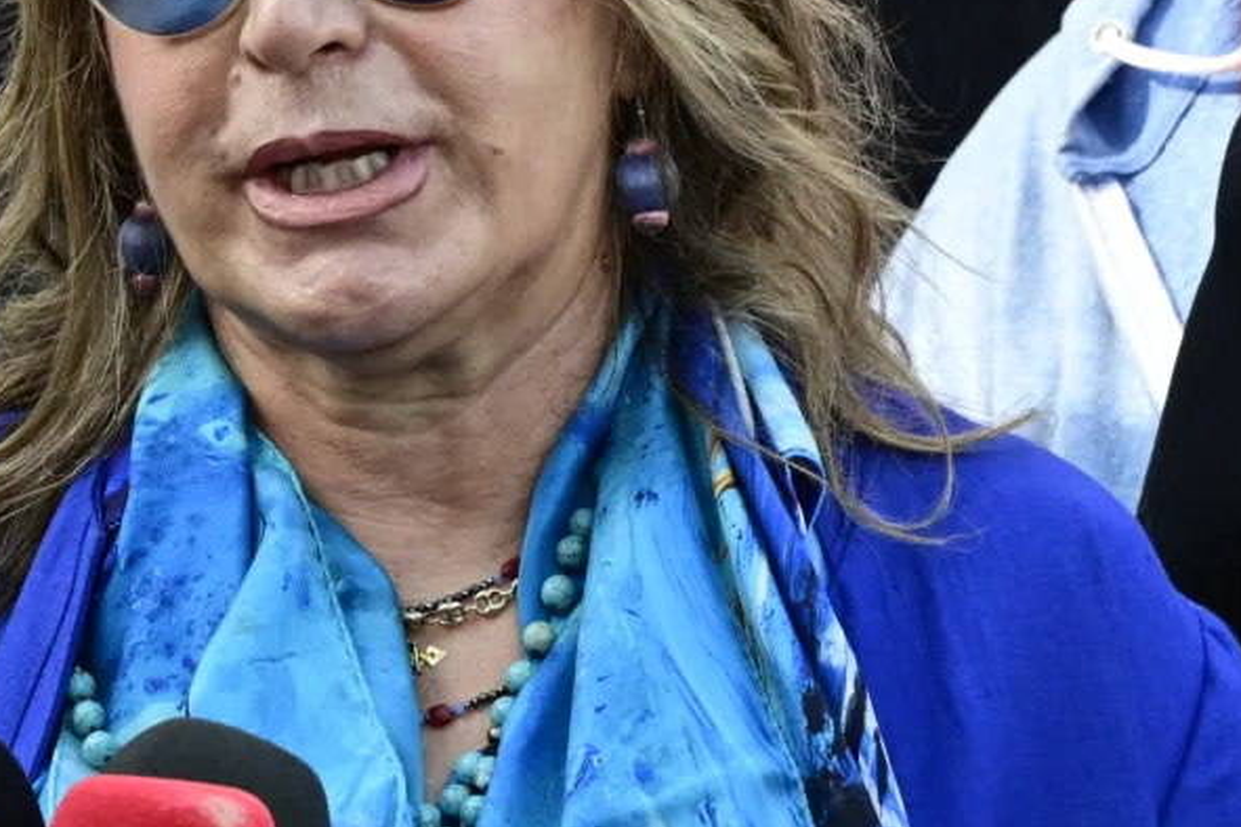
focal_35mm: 402
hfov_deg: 5.1
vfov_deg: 3.4
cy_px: 133
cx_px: 477
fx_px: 13857
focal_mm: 155
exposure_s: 1/400
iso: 2000
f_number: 10
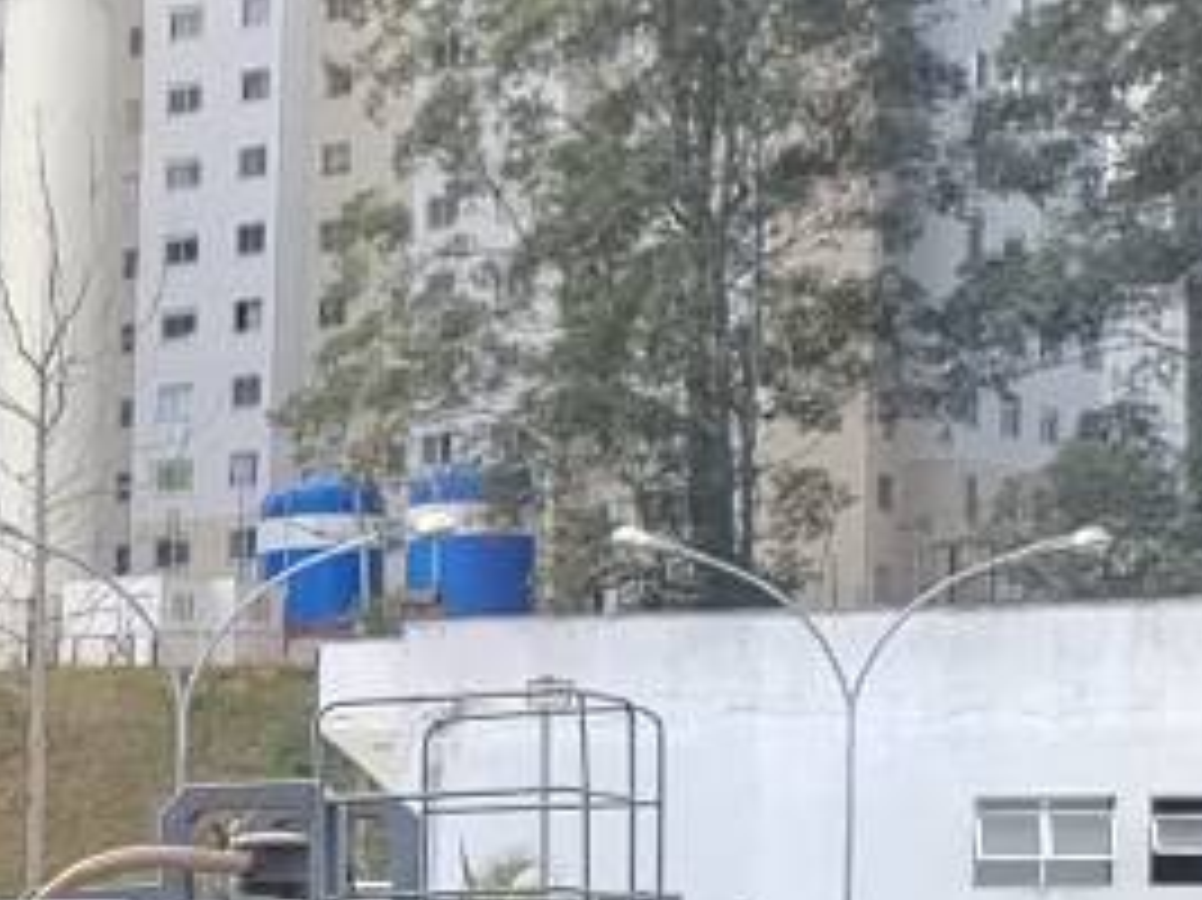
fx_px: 4686
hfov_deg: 12.2
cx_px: -1535
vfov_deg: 10.7
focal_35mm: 135
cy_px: 1197
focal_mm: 4.71
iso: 100
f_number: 1.7
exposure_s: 1/128
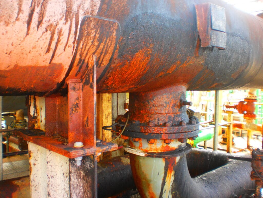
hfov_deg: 51.4
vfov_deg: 39.7
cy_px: 99
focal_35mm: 36
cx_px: 132
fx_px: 274
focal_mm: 6.3
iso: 100
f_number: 3.1
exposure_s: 1/50
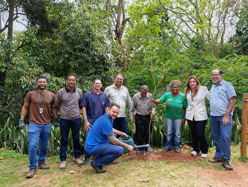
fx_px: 165
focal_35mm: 23
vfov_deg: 59.0
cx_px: 124
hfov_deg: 73.8
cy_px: 94
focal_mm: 6.14
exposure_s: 1/120
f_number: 1.6
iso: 64
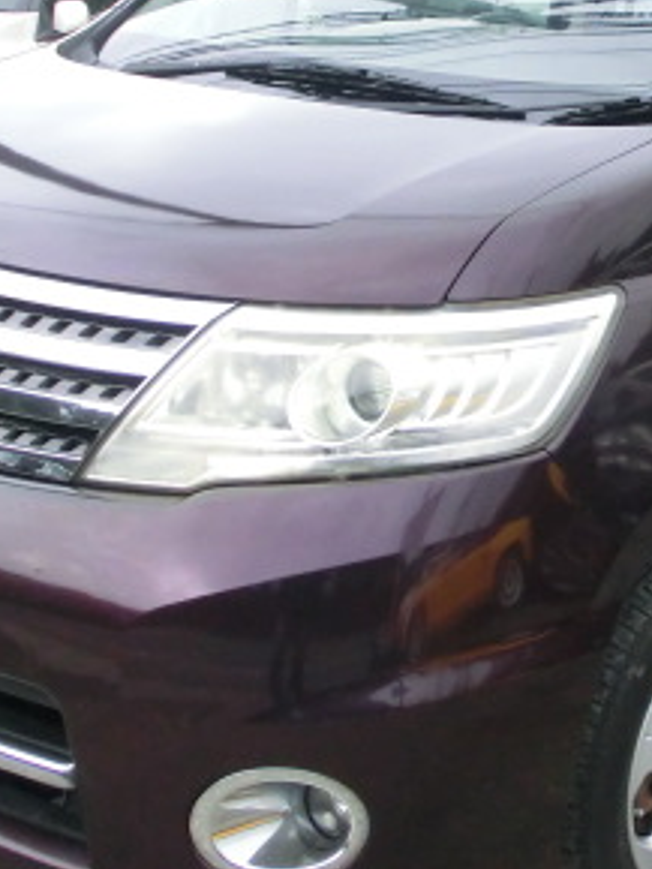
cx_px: 544
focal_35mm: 82
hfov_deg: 17.8
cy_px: 343
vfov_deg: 23.8
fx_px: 2058
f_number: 3.9
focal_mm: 6.61
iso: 800
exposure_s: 1/40
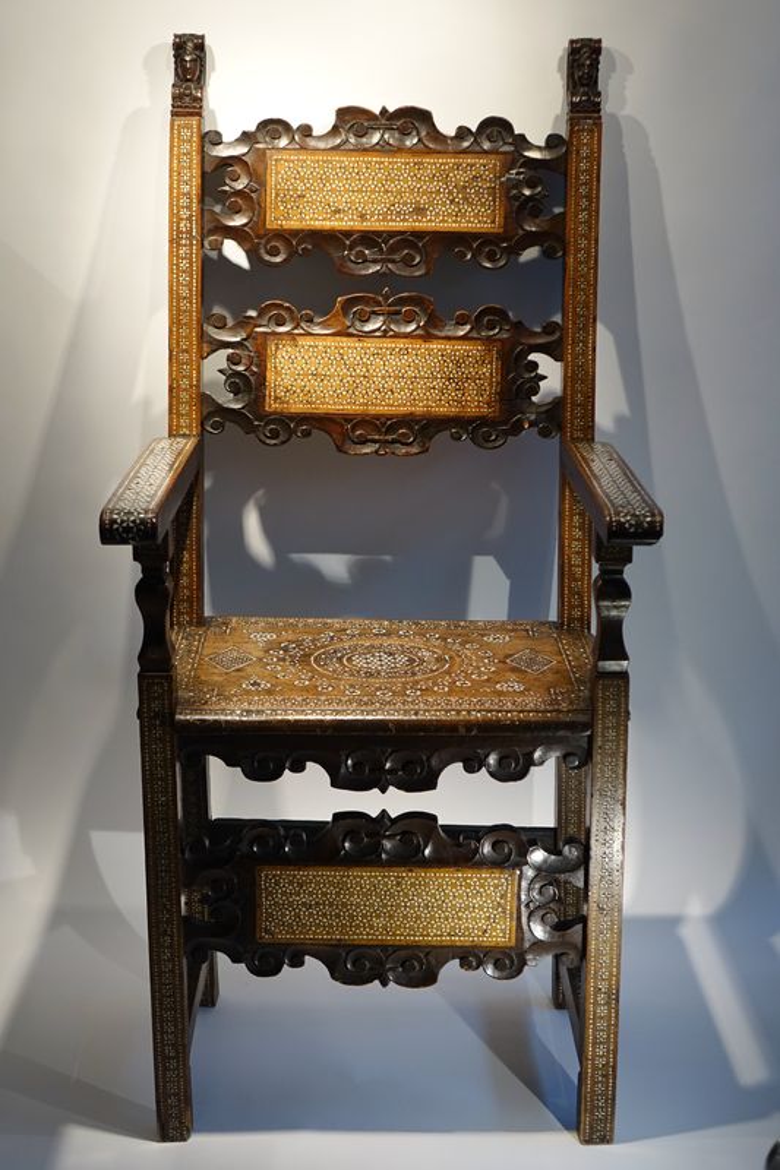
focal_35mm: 55
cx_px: 390
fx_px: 1788
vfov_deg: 36.3
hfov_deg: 24.6
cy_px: 585
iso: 500
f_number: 2.8
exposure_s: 1/60
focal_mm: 20.19
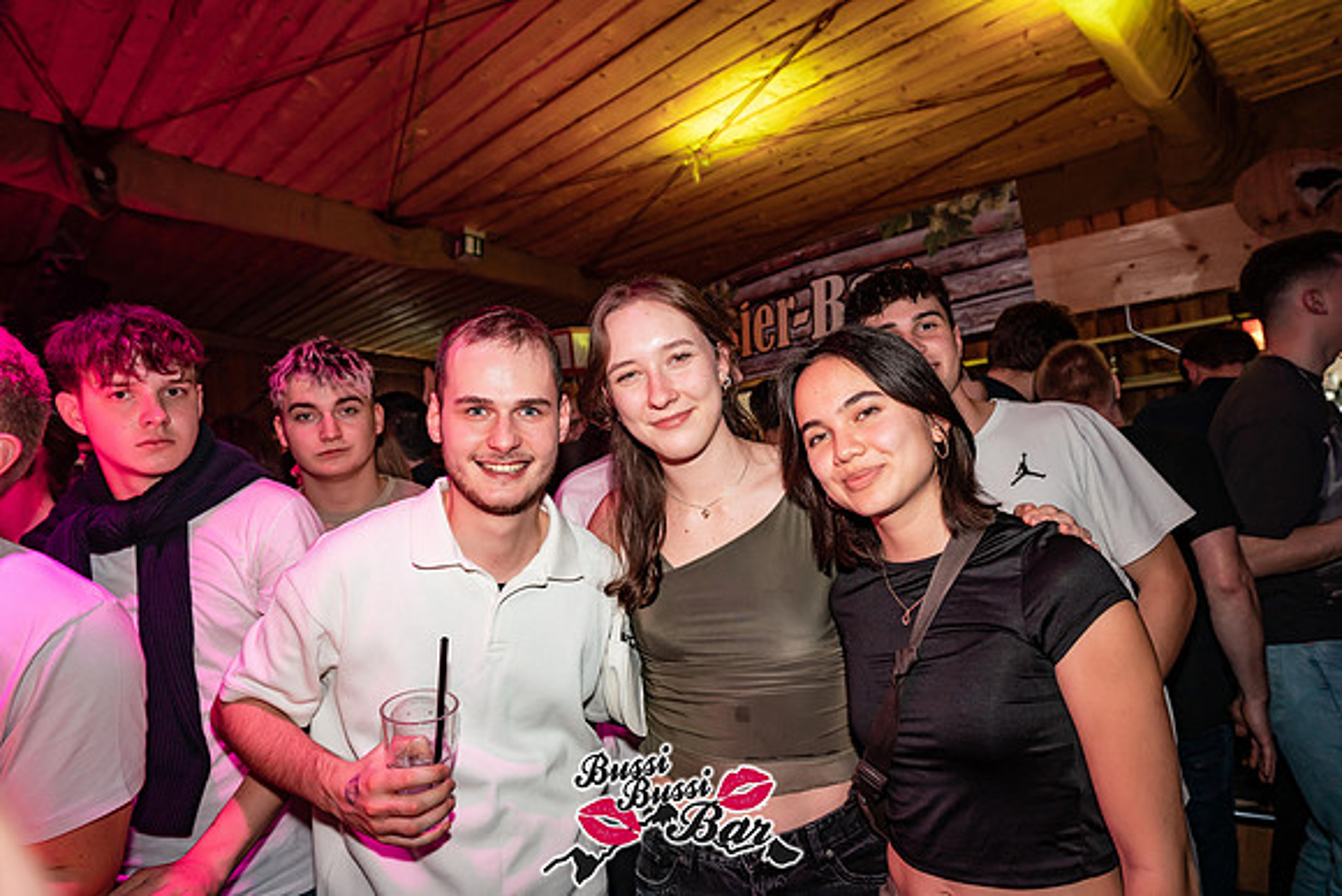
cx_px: 671
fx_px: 783
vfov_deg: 59.5
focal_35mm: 21
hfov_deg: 81.2
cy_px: 448
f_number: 4
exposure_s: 1/60
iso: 1600
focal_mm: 21
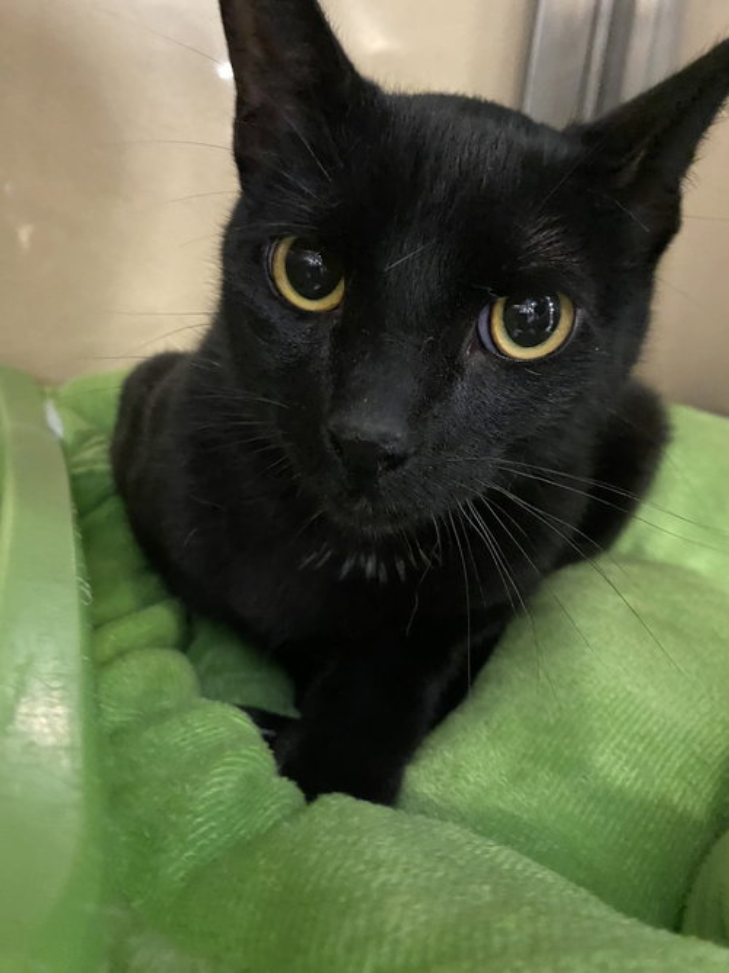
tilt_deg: -15.1
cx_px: 364
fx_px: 730
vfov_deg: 67.3
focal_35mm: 26
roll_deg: -4.2
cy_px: 486
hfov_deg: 53.0
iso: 1000
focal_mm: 4.25
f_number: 1.8
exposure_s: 1/30
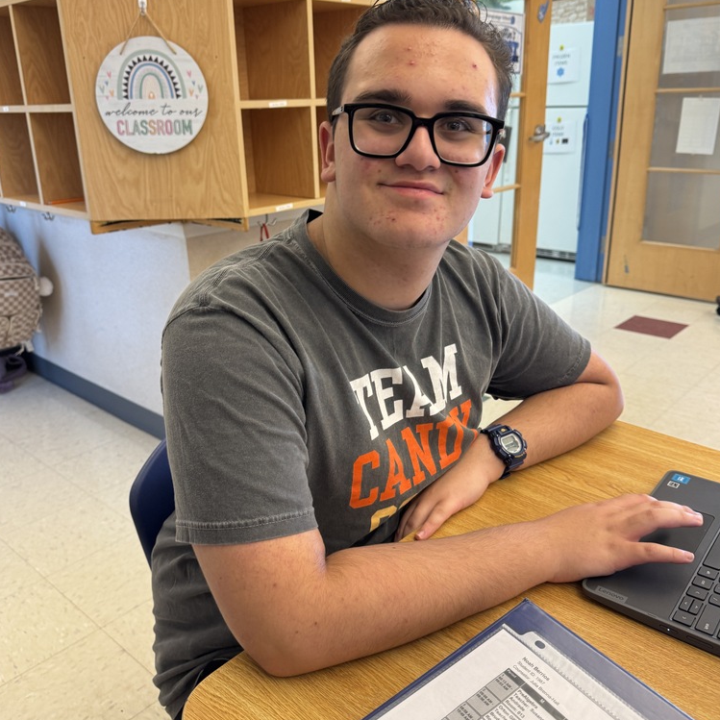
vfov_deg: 55.6
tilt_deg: -19.5
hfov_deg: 55.6
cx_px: 360
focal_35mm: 29
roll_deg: +1.1
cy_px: 342
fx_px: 682
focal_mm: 6.76
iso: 125
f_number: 1.78
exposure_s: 1/60
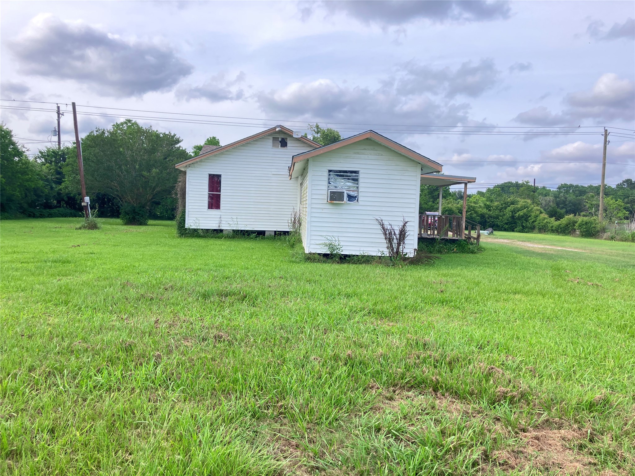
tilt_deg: -3.4
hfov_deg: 63.4
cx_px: 318
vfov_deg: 49.7
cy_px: 238
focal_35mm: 28
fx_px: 514
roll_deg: -0.9
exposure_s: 1/392
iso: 32
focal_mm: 3.99
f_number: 1.8
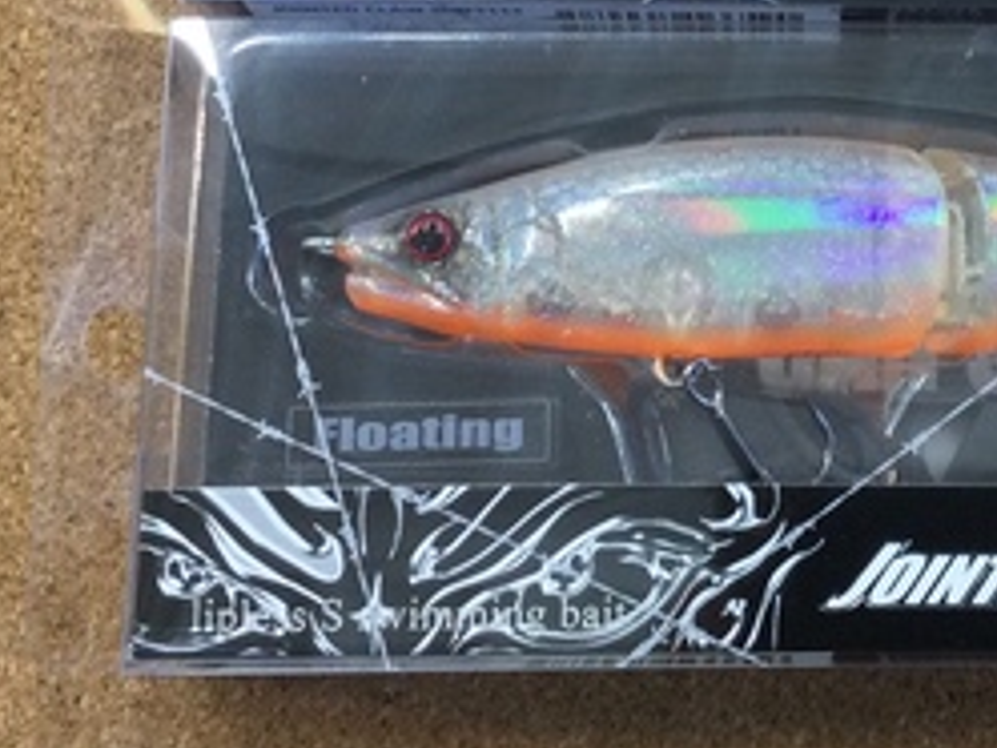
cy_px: 48
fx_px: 2160
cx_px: 892
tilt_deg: -77.3
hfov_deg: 25.2
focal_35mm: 75
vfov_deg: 19.2
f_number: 2.4
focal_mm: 3.3
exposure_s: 1/30
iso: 50
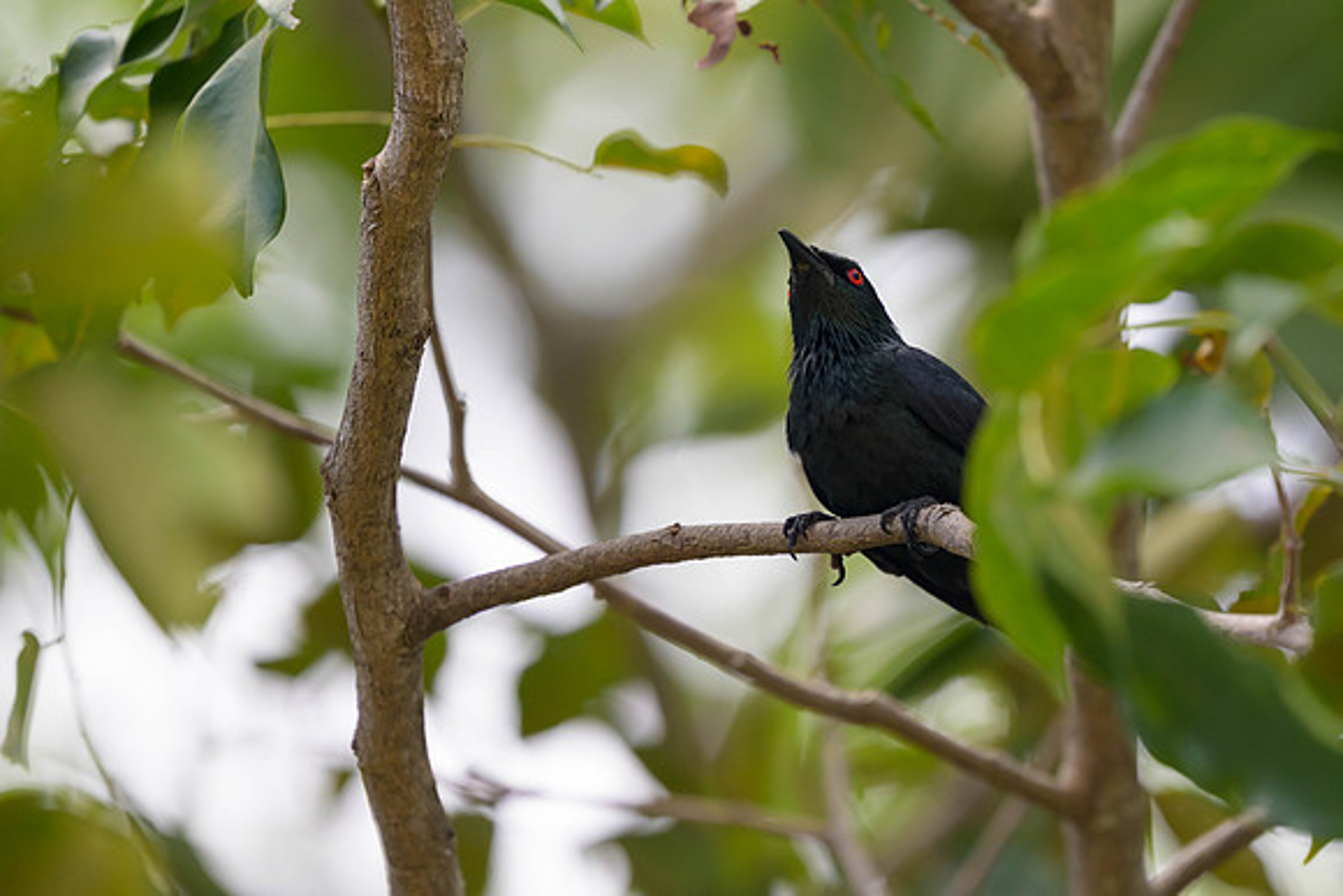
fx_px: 31479
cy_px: 221
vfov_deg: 1.6
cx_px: 903
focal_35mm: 844
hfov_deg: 2.4
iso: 900
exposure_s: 1/2000
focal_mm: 560
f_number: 4
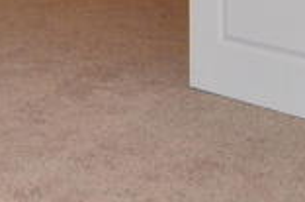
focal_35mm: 134
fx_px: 1132
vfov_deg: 9.4
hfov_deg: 12.8
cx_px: -355
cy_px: -235
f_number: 8
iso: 1000
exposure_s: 1/50
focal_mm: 12
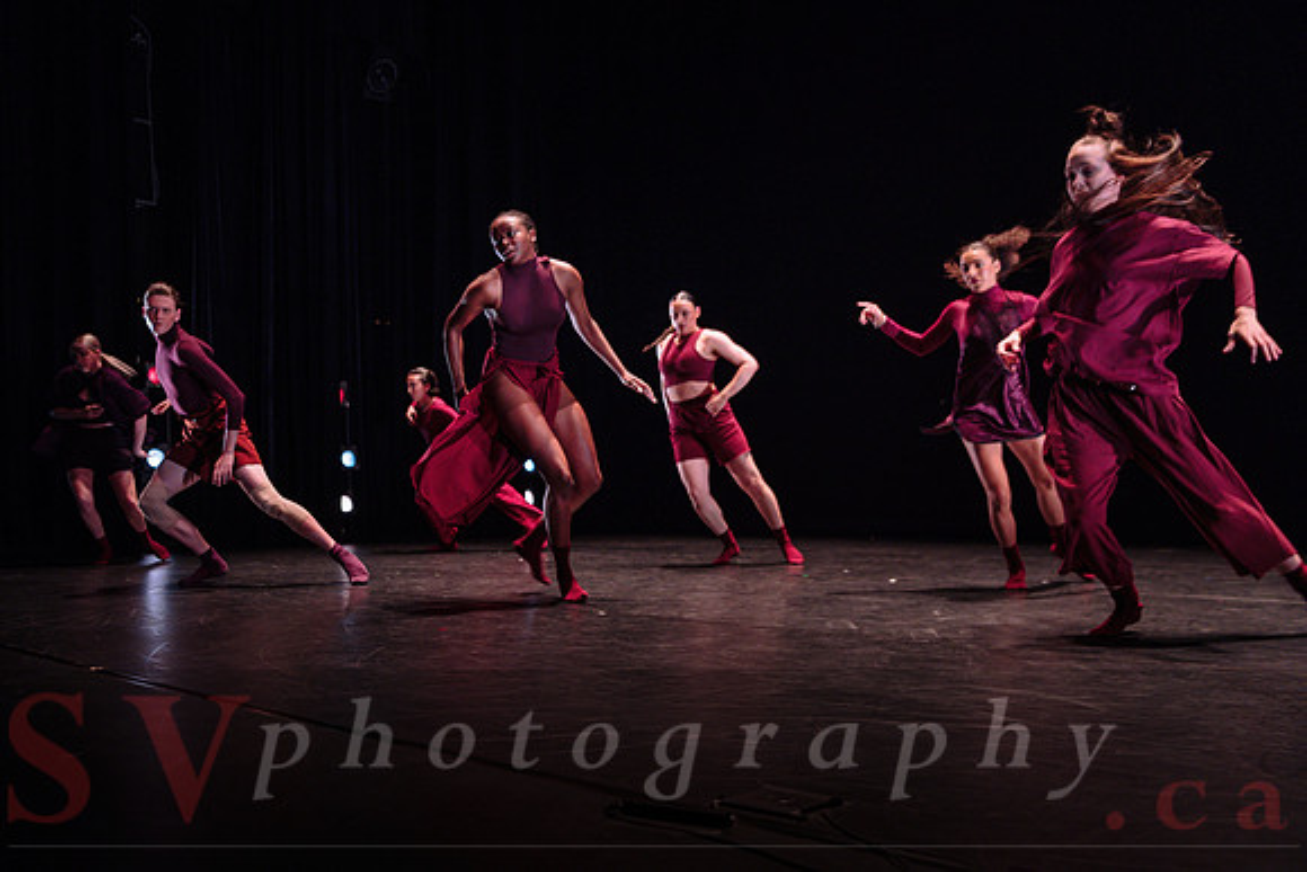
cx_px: 548
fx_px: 1308
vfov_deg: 36.8
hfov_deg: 52.9
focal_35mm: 36
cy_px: 507
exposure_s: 1/200
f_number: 2.8
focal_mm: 31
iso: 1250
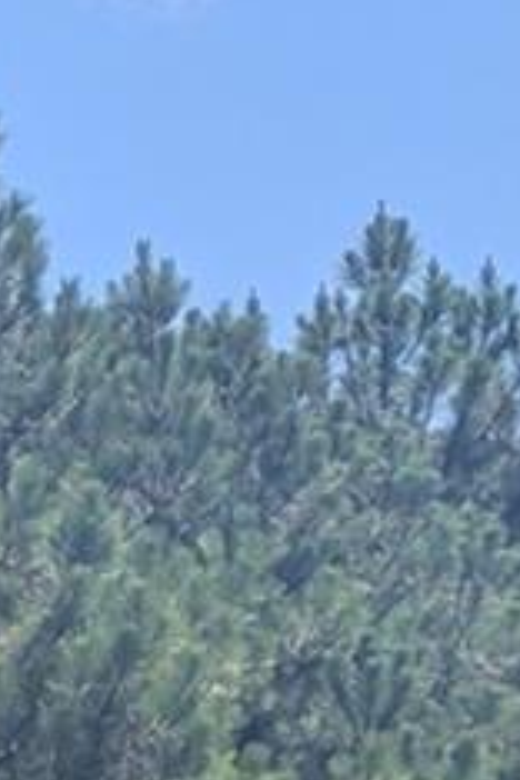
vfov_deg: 9.0
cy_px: 1427
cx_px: -1807
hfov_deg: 5.3
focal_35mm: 218
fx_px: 4723
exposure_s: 1/2358
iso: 43
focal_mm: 6.81
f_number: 1.85
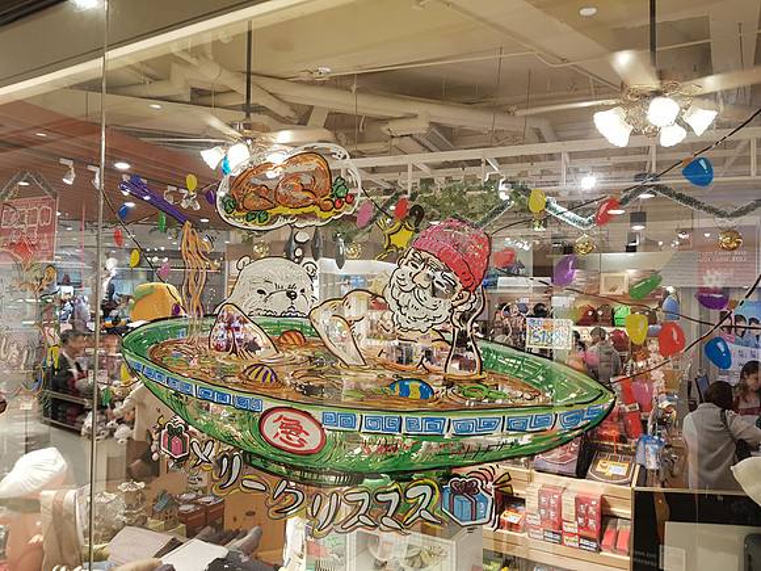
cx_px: 380
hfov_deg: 67.3
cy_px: 286
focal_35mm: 26
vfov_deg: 53.1
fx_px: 572
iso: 50
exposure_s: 1/50
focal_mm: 4.2
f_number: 1.7
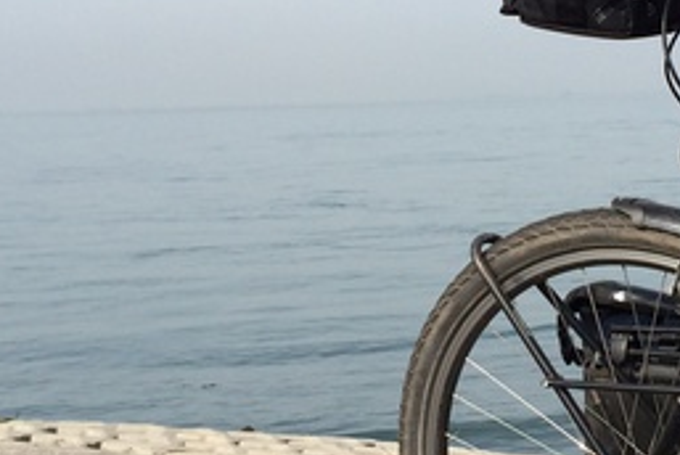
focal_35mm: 97
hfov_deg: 20.9
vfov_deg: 14.1
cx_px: 482
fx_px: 1834
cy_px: 130
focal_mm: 4.12
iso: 32
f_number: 2.2
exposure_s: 1/2415
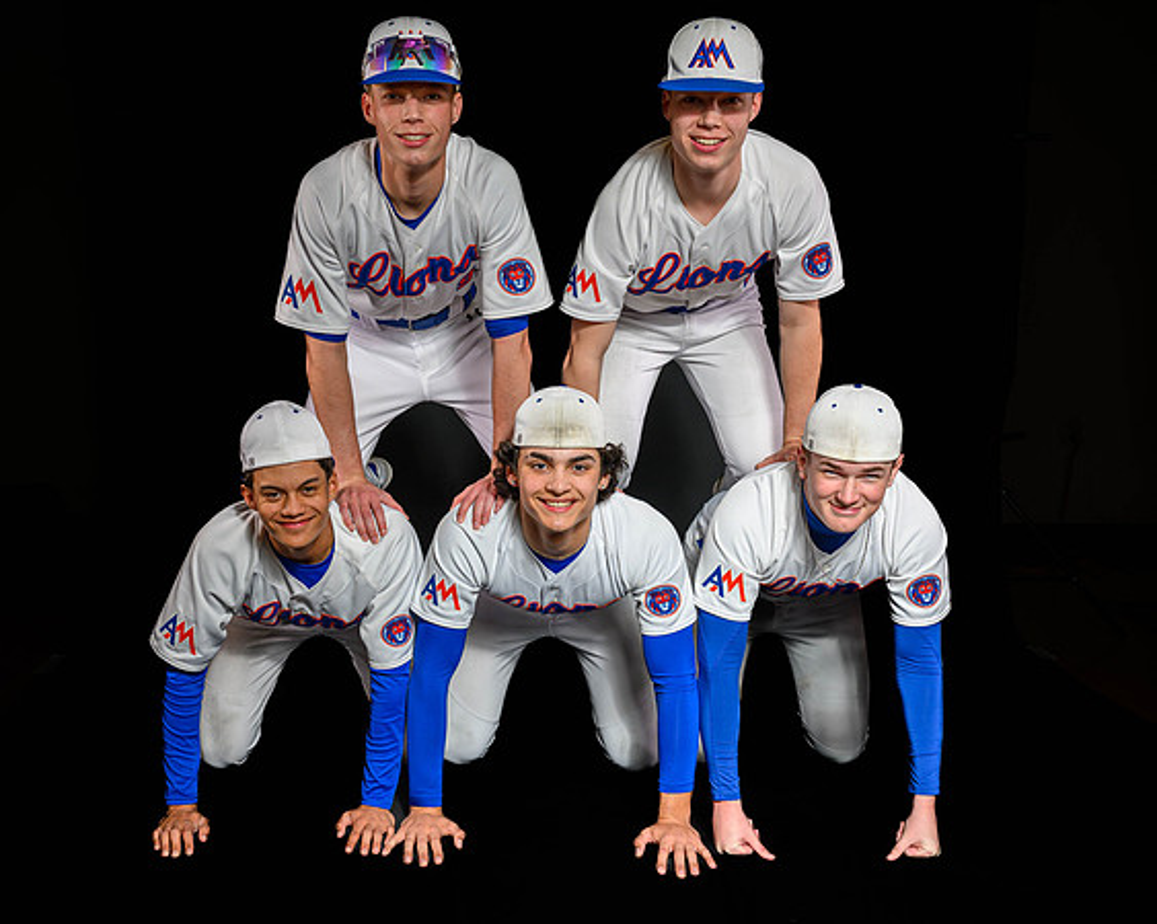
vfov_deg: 38.1
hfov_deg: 46.8
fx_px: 1333
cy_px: 551
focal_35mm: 39
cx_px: 491
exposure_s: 1/160
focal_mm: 29
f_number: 5
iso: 80
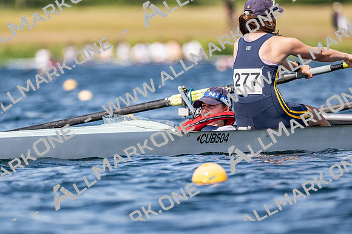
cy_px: 117
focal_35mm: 600
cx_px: 176
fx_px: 5863
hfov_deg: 3.4
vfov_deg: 2.3
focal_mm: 400
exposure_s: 1/2500
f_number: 4.5
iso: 180
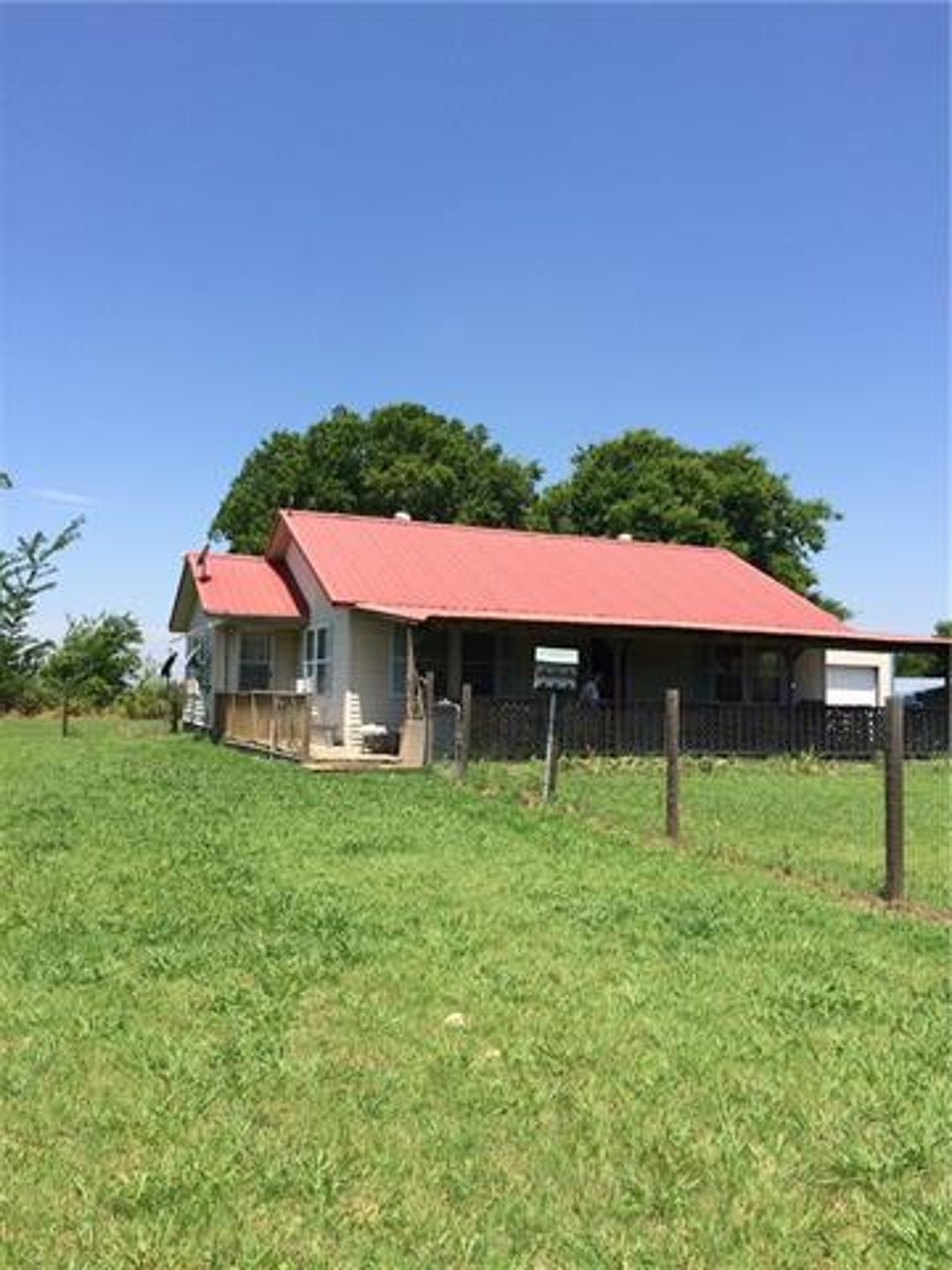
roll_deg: -0.2
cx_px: 476
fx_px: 1063
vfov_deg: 61.7
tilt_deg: +3.7
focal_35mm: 29
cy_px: 635
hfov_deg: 48.2
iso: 32
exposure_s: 1/1642
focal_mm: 4.15
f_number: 2.2
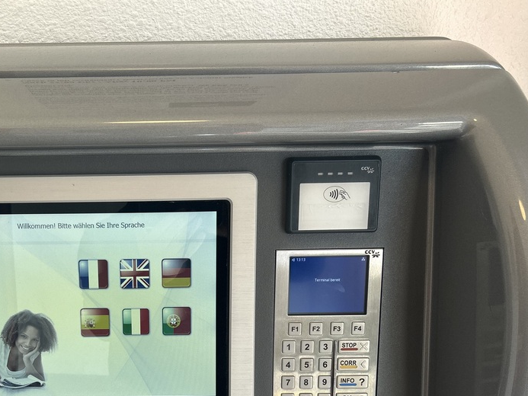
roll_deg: +1.1
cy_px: 337
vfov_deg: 31.1
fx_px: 687
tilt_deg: -20.9
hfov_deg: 41.2
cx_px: 154
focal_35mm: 45
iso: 40
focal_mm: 5.7
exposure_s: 1/121
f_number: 1.5
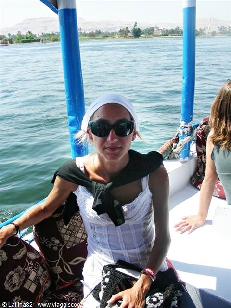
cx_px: 116
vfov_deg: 49.0
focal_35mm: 38
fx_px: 338
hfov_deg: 37.7
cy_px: 154
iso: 50
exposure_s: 1/644
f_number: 4
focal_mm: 6.3
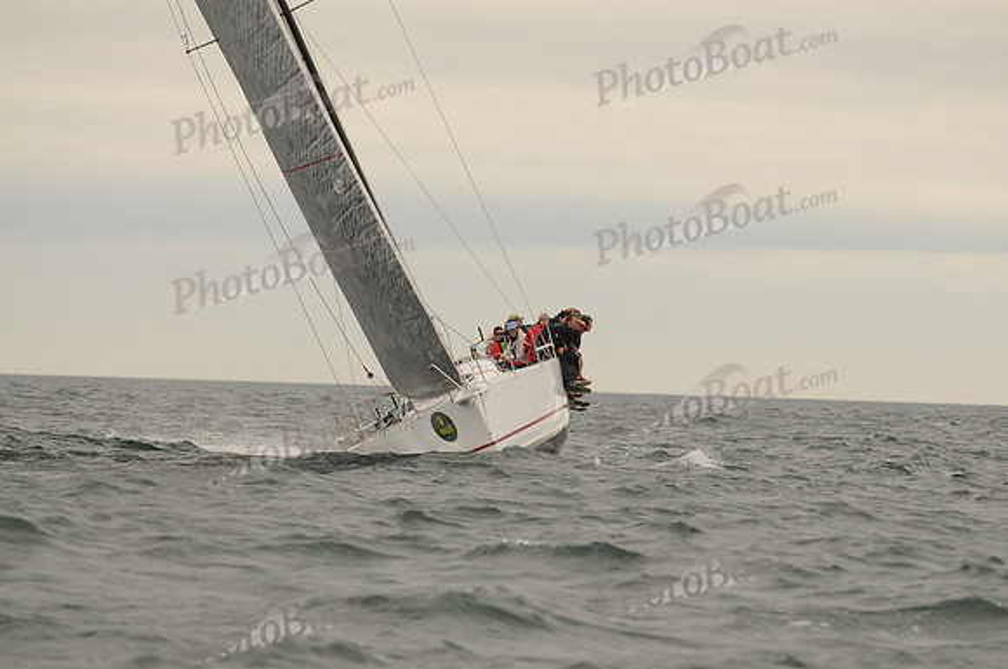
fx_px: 6291
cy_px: 334
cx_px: 504
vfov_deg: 6.1
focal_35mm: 225
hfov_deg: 9.2
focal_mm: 150
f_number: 4.5
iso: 200
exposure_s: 1/640
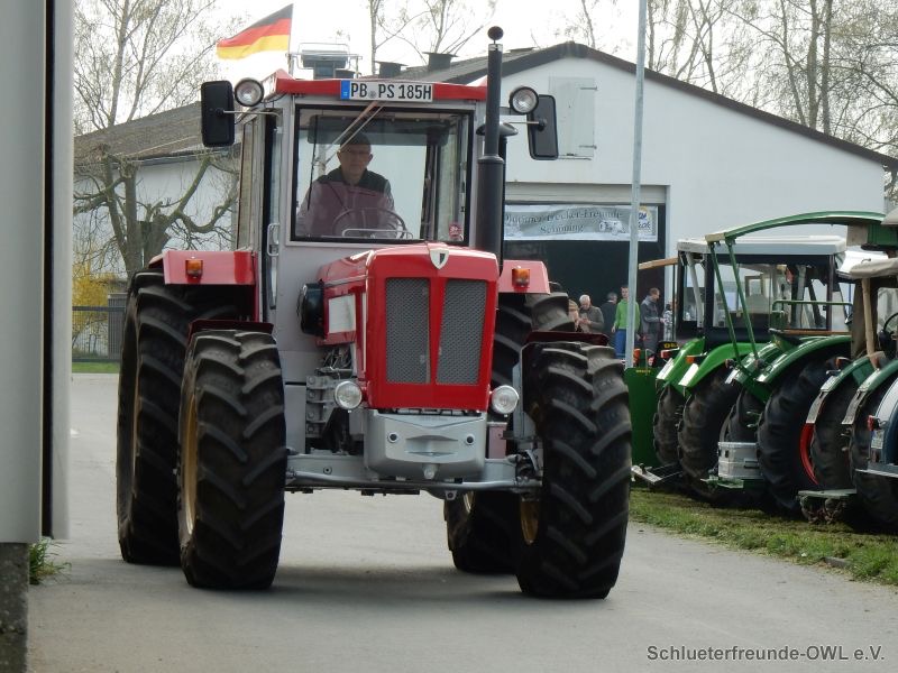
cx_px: 449
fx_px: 4254
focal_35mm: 164
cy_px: 336
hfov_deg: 12.0
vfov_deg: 9.1
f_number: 6
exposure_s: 1/200
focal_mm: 29.2
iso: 125
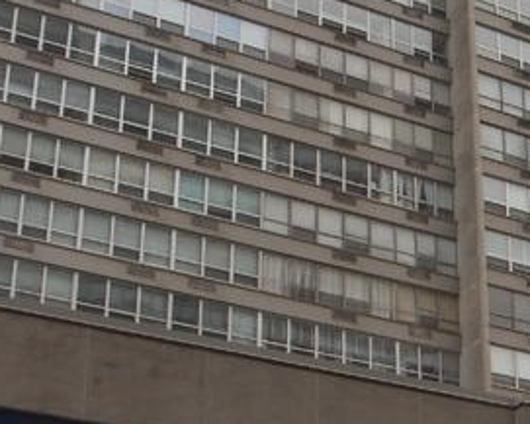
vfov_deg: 17.1
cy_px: 260
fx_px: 1412
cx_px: 413
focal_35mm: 90
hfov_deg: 21.0
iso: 100
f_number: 4.8
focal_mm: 8
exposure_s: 1/348
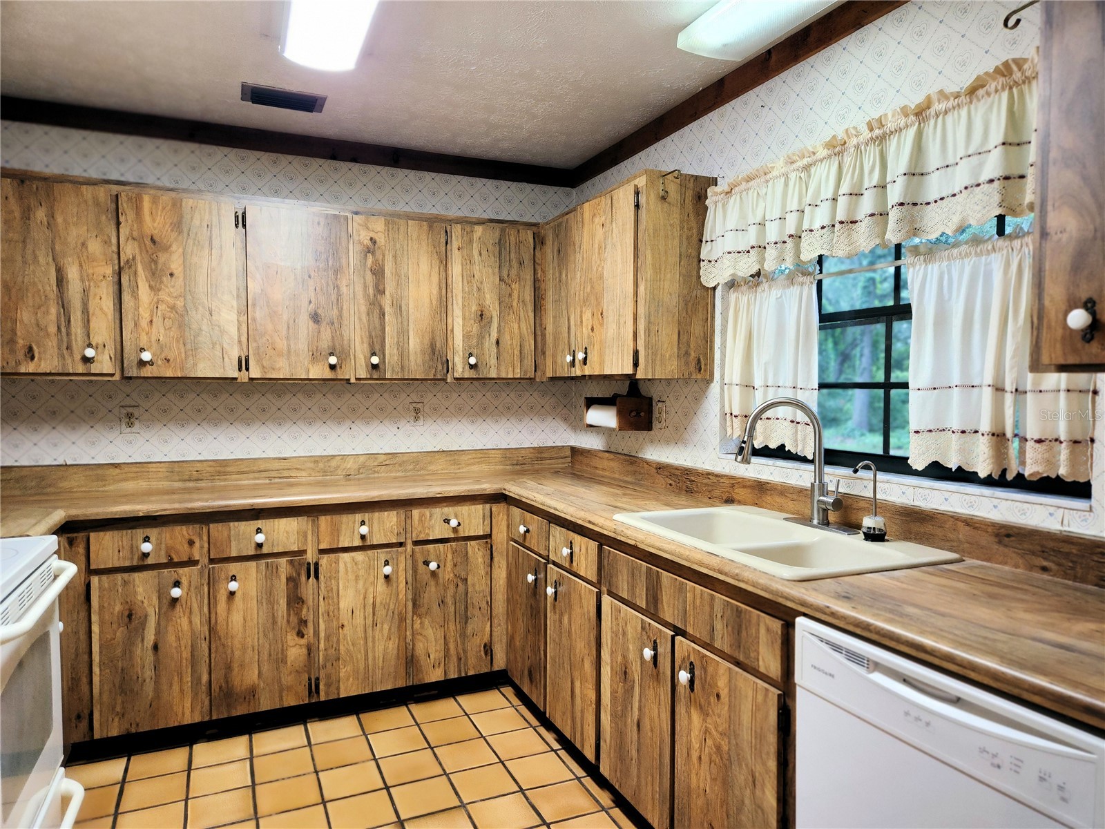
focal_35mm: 23
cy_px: 414
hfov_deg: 73.9
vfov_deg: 58.9
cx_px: 552
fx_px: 734
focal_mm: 5.4
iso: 250
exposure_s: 1/120
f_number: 1.8
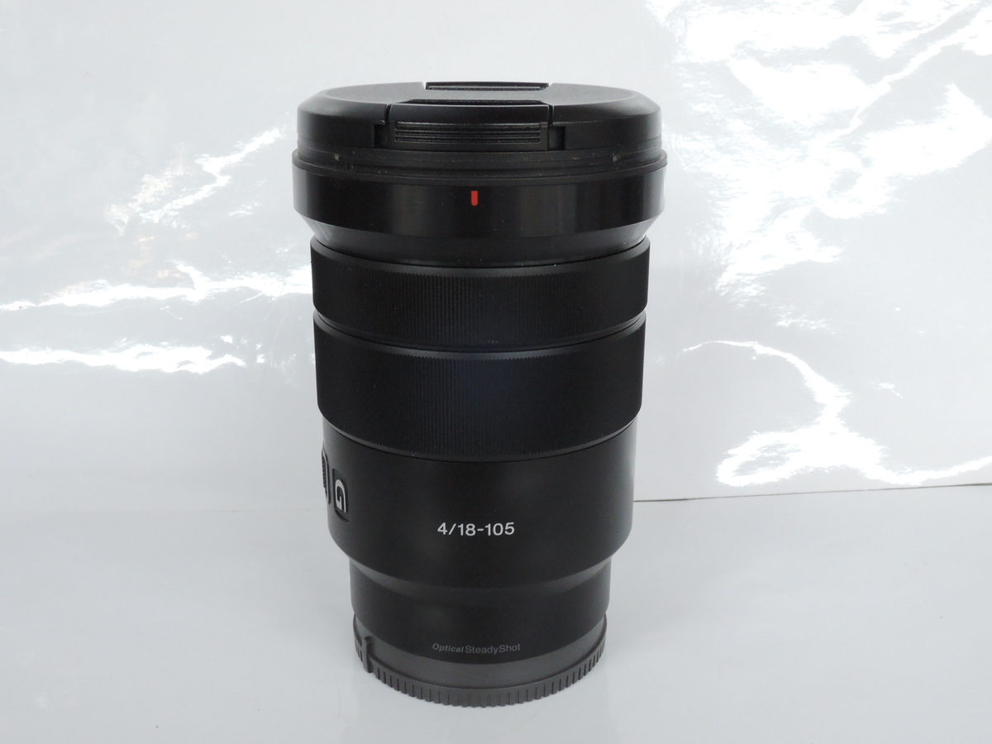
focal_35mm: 40
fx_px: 1146
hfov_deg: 46.8
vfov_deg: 36.0
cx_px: 496
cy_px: 372
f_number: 7.1
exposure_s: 1/25
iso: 800
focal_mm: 8.6
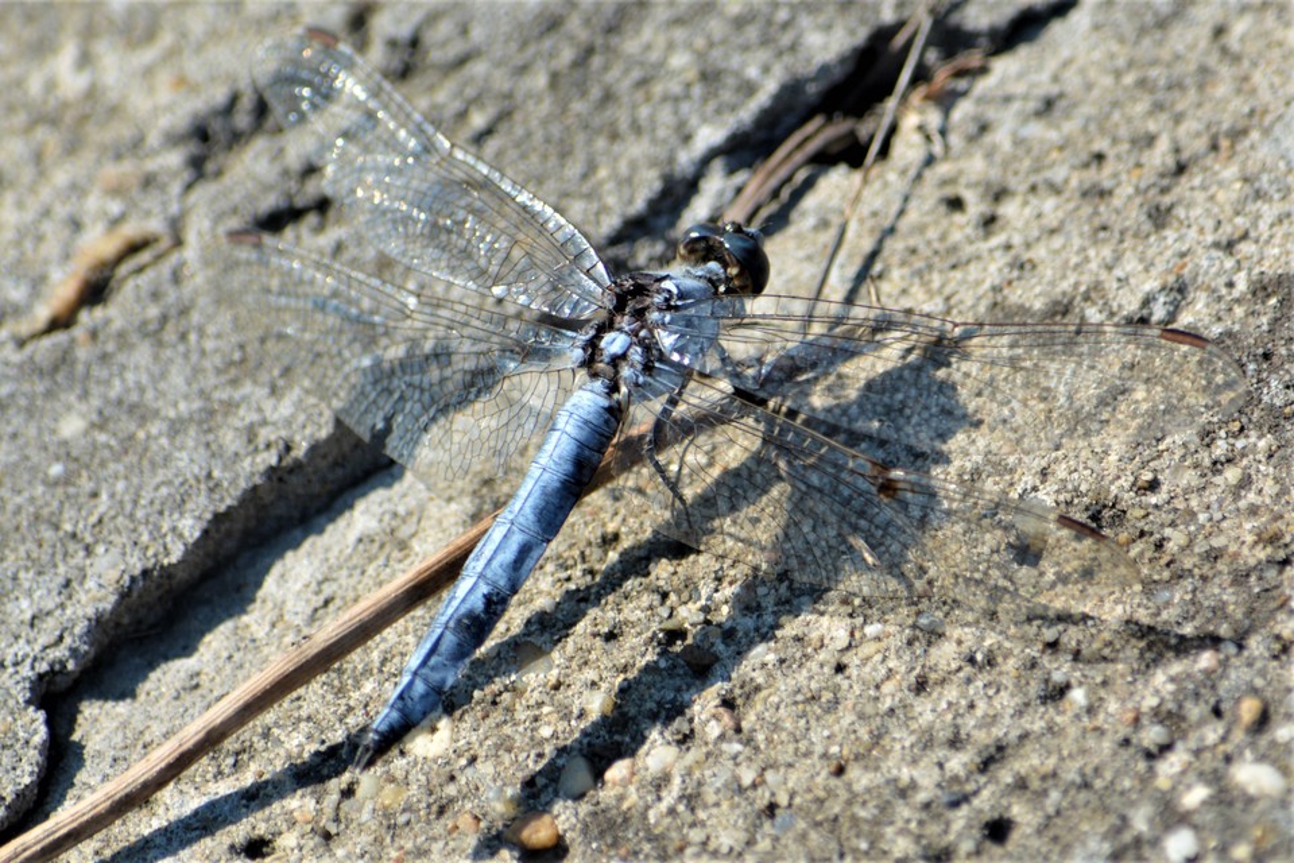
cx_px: 647
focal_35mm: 450
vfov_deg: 3.1
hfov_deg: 4.6
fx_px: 16174
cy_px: 432
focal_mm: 300
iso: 100
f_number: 8
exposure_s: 1/200
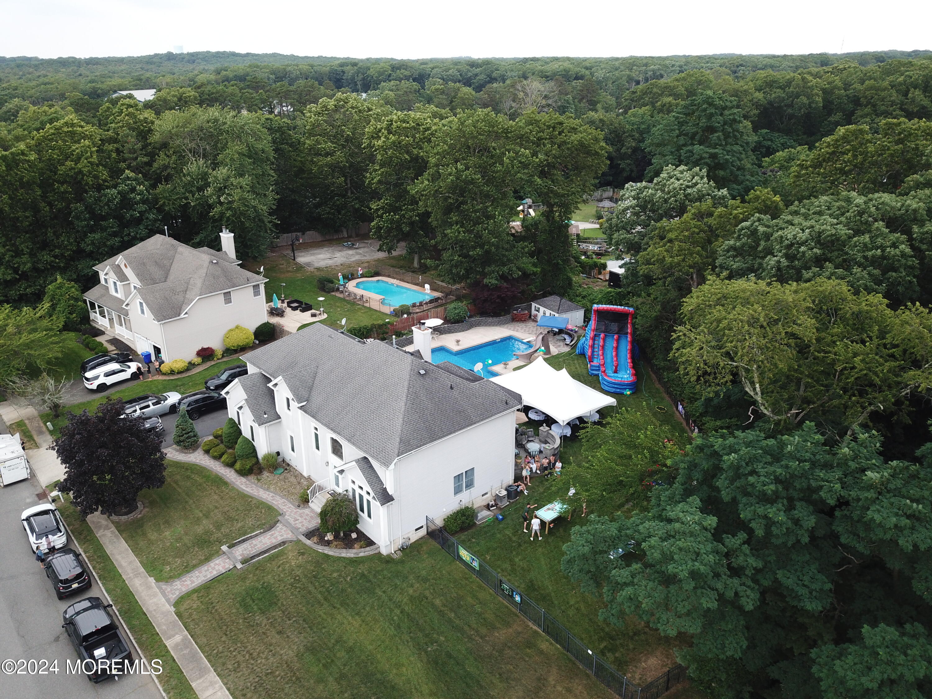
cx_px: 466
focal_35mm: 26
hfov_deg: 67.3
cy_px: 350
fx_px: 700
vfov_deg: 53.1
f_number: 2.2
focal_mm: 4.73
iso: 139
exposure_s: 1/100
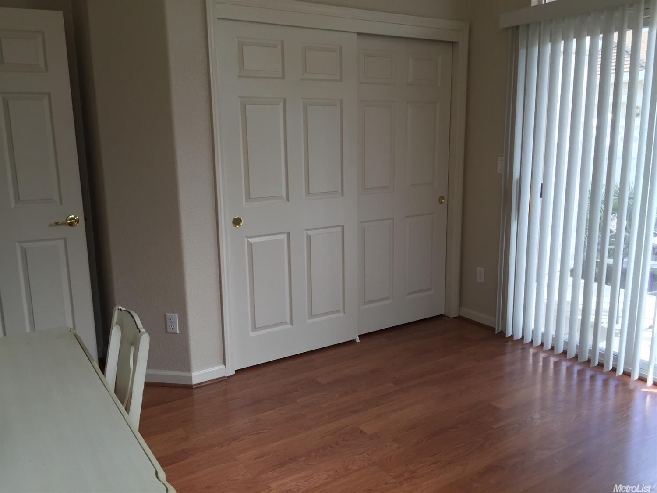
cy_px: 246
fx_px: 550
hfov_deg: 61.7
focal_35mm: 29
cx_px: 328
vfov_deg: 48.2
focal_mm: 4.15
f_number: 2.2
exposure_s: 1/120
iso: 40
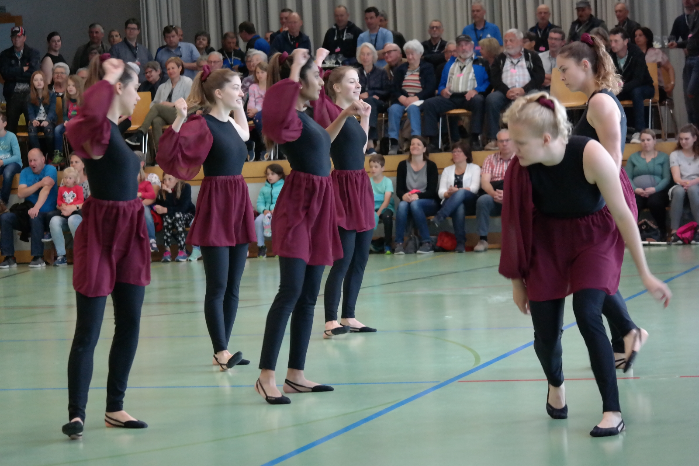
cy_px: 233
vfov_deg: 11.9
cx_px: 350
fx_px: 2232
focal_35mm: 115
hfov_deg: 17.8
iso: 3200
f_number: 4.5
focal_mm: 75
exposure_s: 1/100
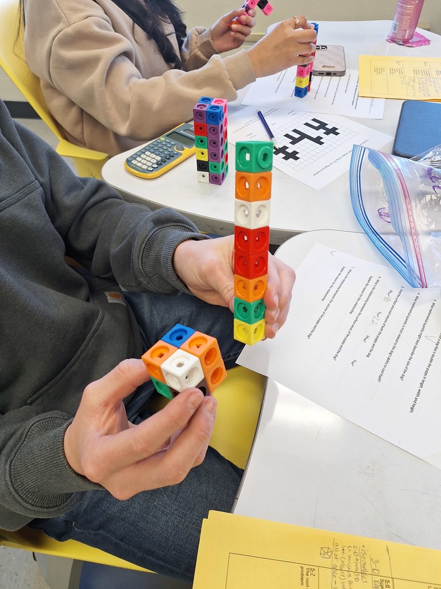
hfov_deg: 58.9
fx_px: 391
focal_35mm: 23
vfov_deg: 73.9
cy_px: 294
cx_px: 220
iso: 80
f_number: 1.8
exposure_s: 1/120
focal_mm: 5.54
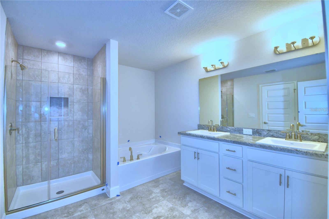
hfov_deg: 100.4
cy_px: 110
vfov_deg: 77.3
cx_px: 164
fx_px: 137
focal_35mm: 15
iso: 200
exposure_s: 1/50
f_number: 4.5
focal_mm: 10
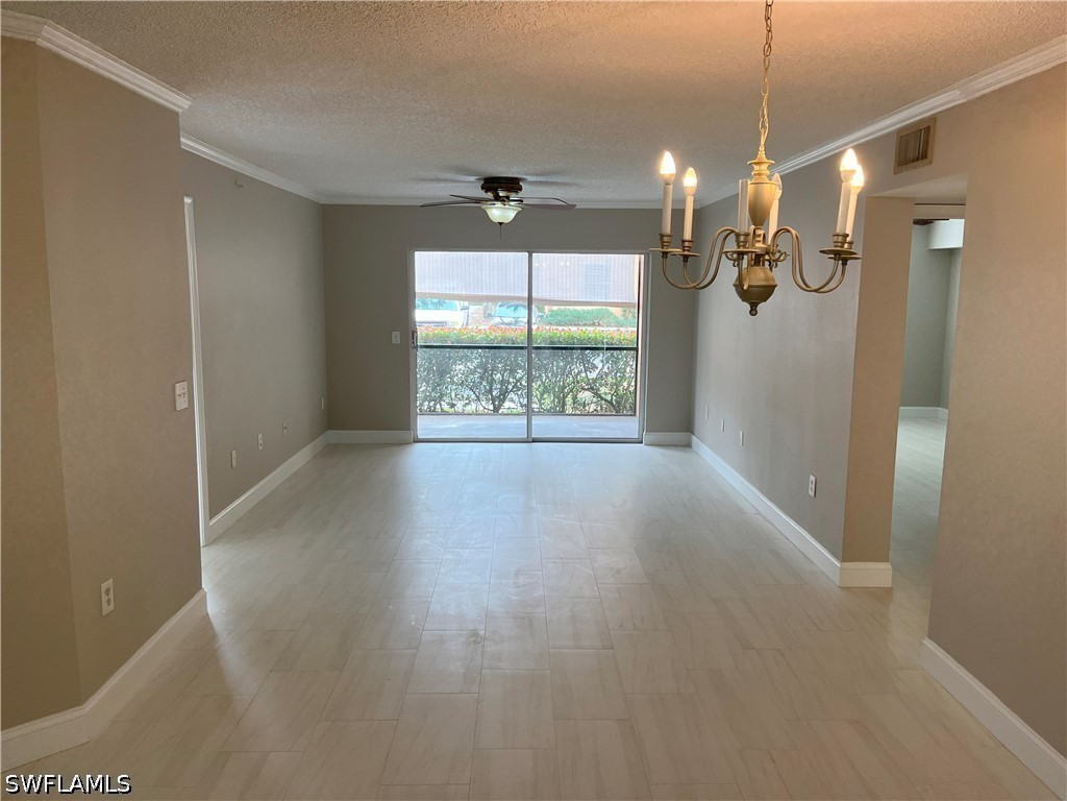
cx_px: 534
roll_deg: -0.9
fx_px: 801
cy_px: 400
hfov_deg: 67.3
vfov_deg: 53.1
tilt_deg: -8.3
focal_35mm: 26
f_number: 1.6
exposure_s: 1/120
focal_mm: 5.1
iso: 80
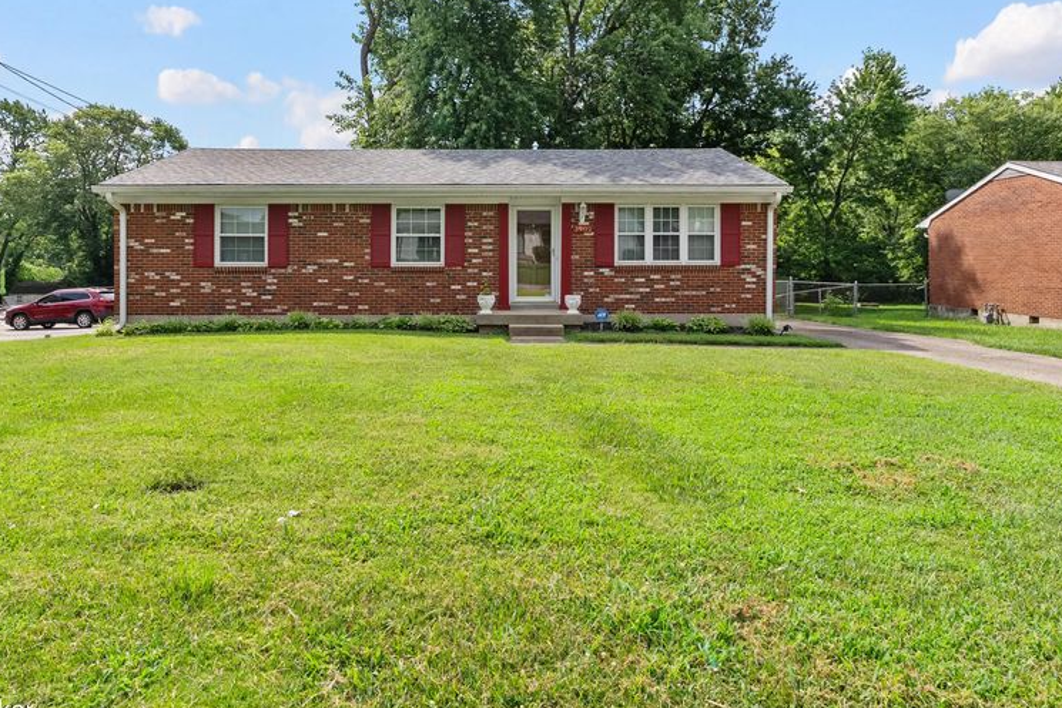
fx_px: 649
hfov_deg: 78.5
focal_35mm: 22
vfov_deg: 56.6
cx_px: 510
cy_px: 266
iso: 400
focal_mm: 16
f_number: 11
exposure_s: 1/100
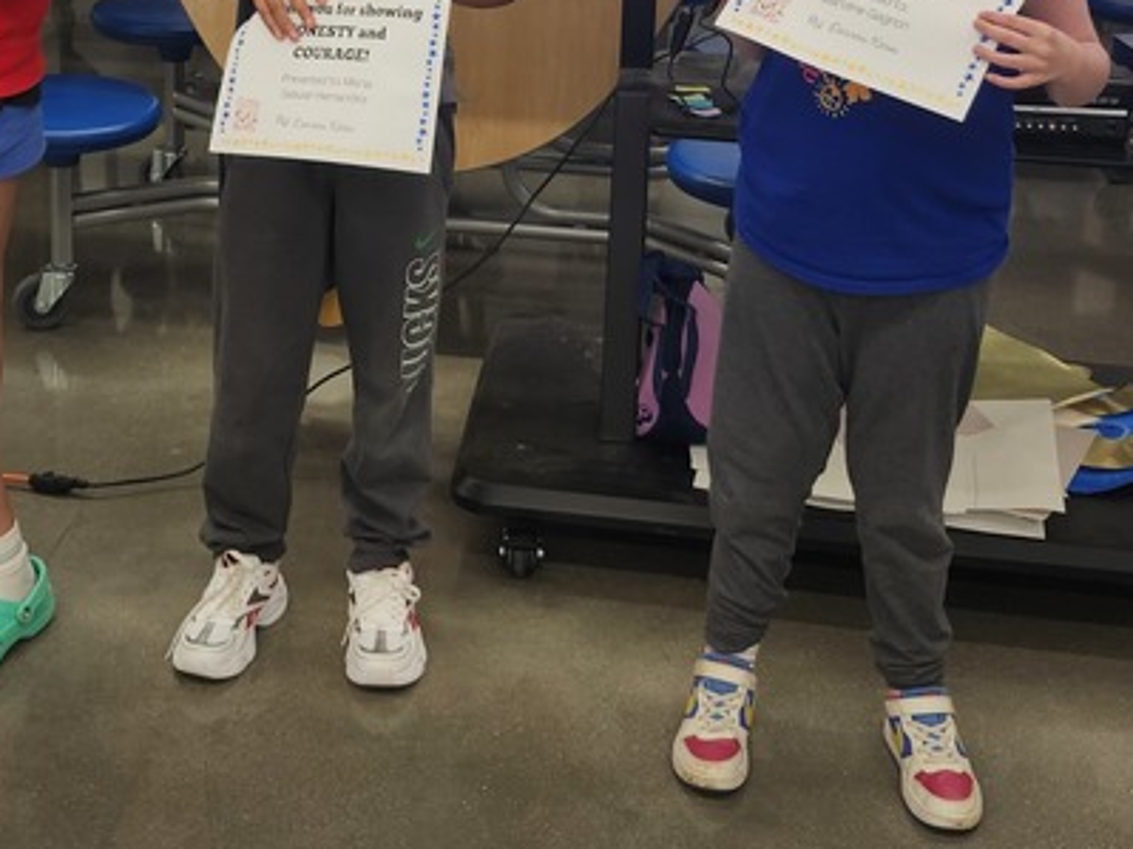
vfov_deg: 23.8
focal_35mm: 59
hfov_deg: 32.3
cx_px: 321
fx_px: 1931
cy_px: 6
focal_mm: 5.54
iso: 100
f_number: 1.8
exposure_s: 1/180
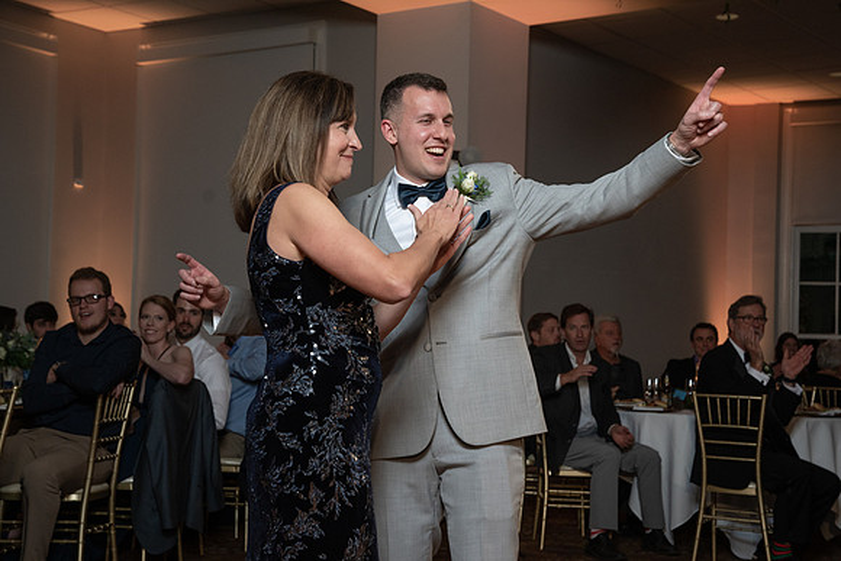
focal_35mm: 62
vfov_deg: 21.9
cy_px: 280
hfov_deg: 32.4
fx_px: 1449
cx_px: 420
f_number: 5.6
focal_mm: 62
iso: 2000
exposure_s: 1/200
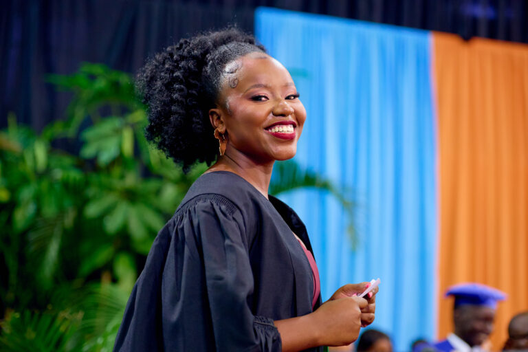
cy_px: 176
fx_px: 1144
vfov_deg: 17.5
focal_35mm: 78
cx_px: 264
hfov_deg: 26.0
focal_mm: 78
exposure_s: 1/320
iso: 4000
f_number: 2.8
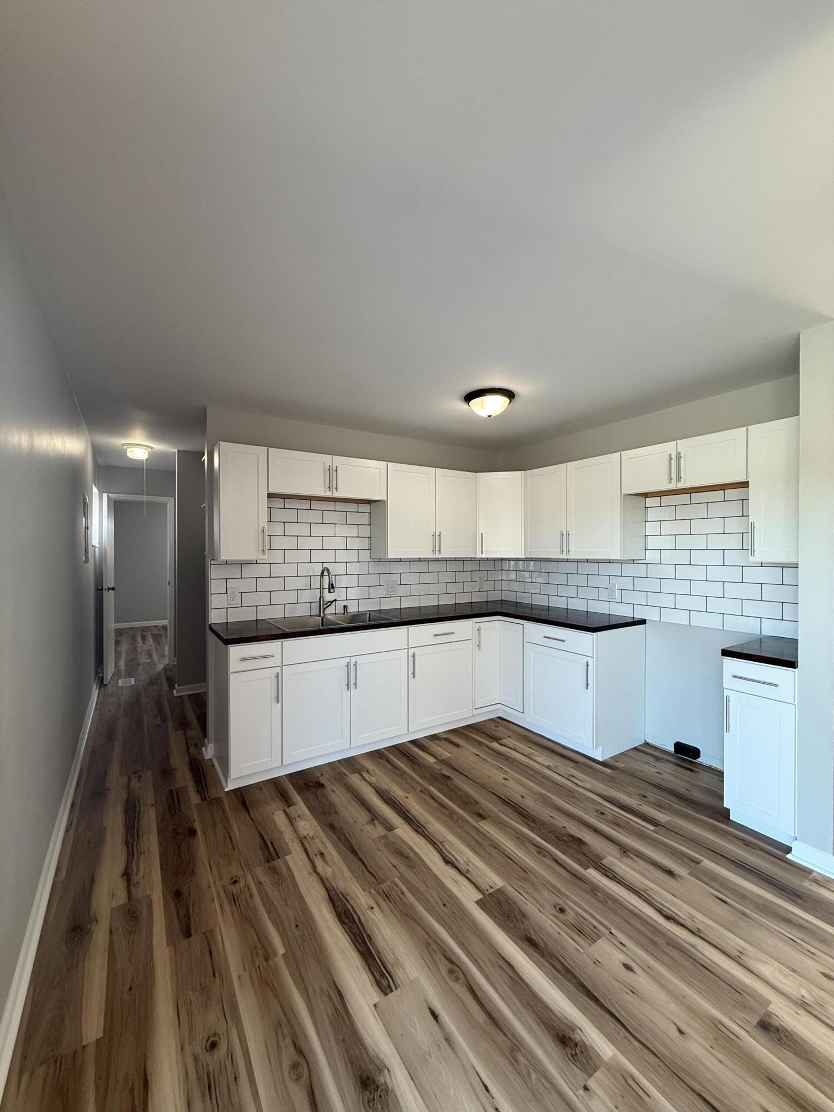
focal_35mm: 14
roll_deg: -1.5
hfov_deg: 85.7
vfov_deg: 102.1
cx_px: 417
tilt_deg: +0.9
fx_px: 450
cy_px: 556
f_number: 2.2
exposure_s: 1/120
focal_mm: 2.22
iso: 125
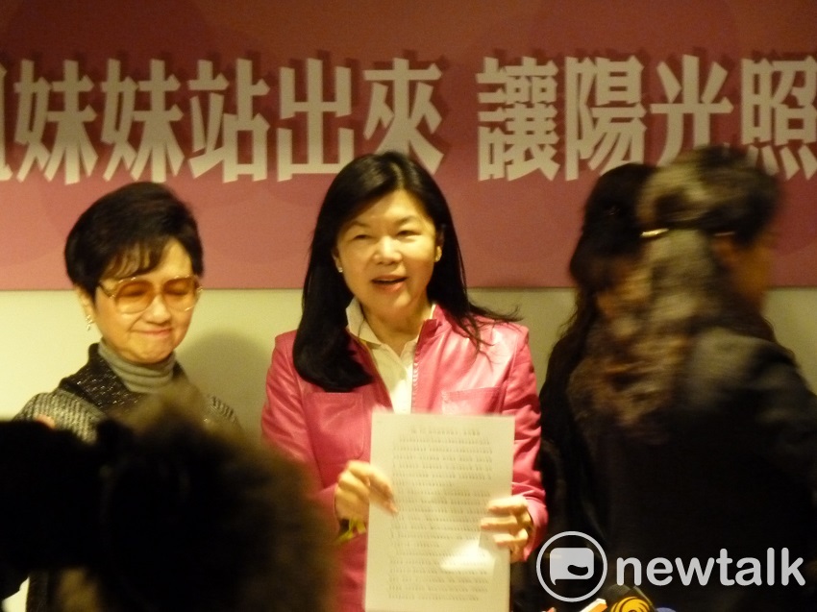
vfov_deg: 9.4
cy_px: 306
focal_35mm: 158
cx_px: 408
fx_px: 3728
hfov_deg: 12.5
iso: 800
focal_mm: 25.9
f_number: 4.5
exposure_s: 1/13
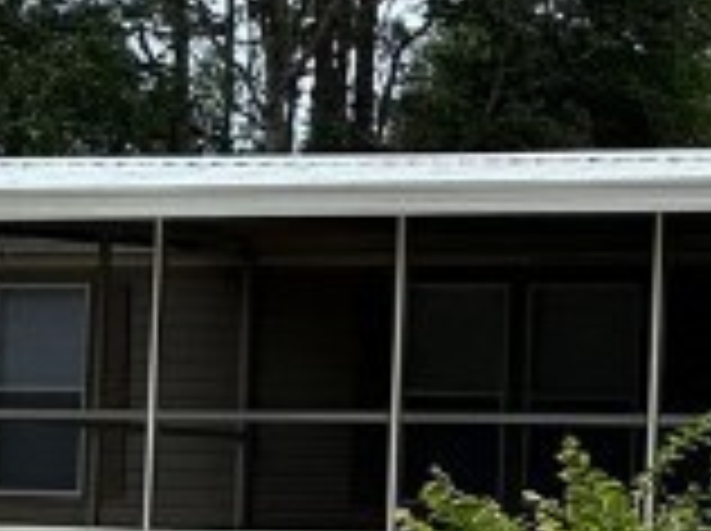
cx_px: 936
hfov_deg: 11.4
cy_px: 400
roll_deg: -0.7
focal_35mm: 169
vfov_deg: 8.7
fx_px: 3466
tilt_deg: +2.9
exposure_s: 1/3704
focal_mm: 5.7
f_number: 1.5
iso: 50
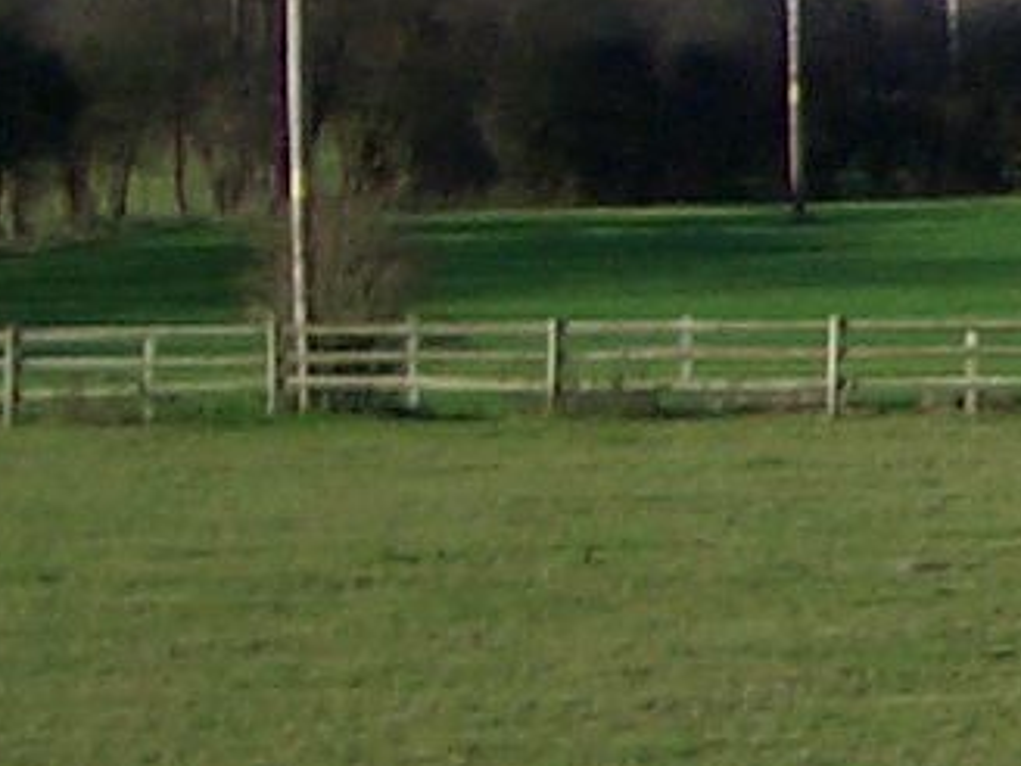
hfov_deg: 7.4
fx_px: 7256
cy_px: 364
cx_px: 2689
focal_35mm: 246
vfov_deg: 6.0
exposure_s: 1/800
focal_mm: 5.8
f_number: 2.6
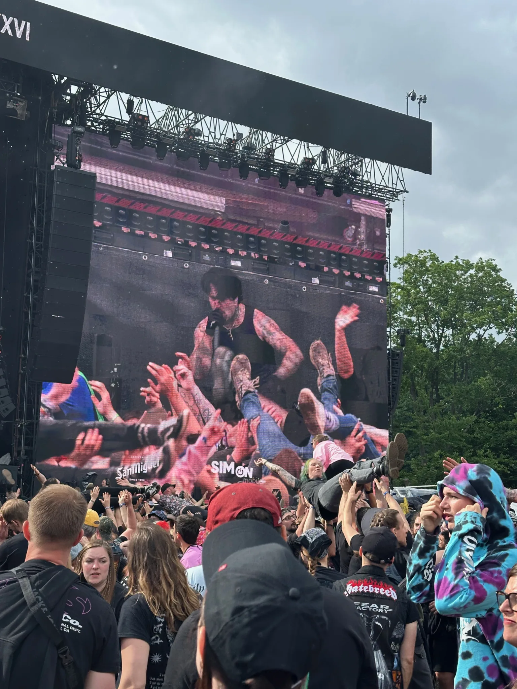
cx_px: 258
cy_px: 344
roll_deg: -0.5
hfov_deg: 30.3
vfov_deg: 39.7
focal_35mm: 48
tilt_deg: +10.4
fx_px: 956
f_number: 1.78
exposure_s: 1/1212
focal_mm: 6.86
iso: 64
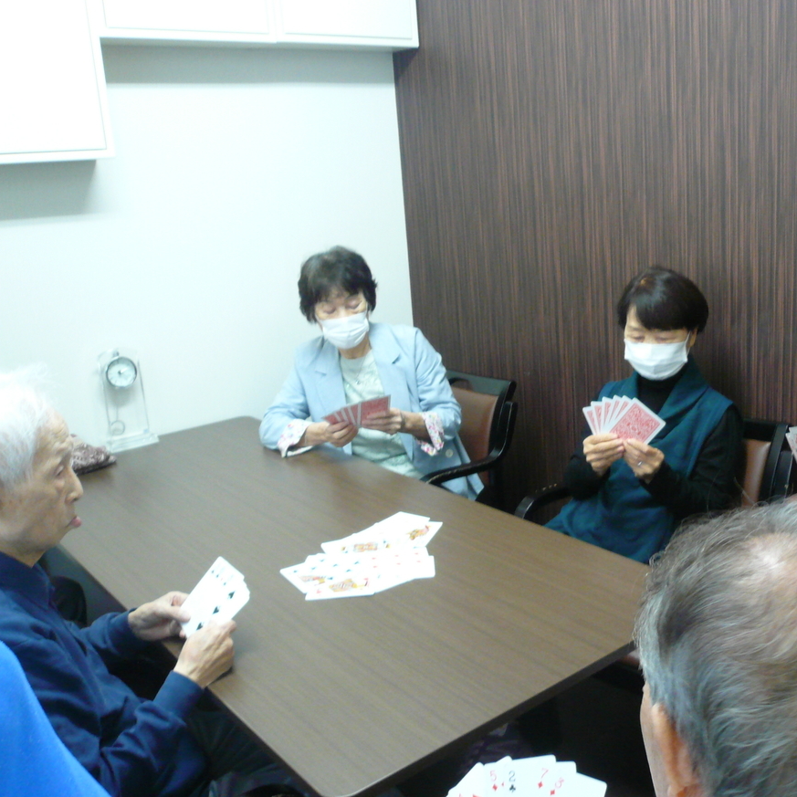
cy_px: 408
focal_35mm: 34
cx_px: 498
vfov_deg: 48.4
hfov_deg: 48.0
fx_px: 886
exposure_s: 1/13
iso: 200
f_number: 2.8
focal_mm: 4.6
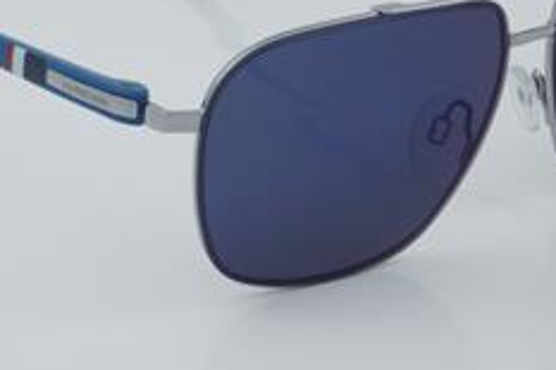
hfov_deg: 15.9
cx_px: 248
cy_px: 74
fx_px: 1991
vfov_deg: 10.6
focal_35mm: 129
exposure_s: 1/3
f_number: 32
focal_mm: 50
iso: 100
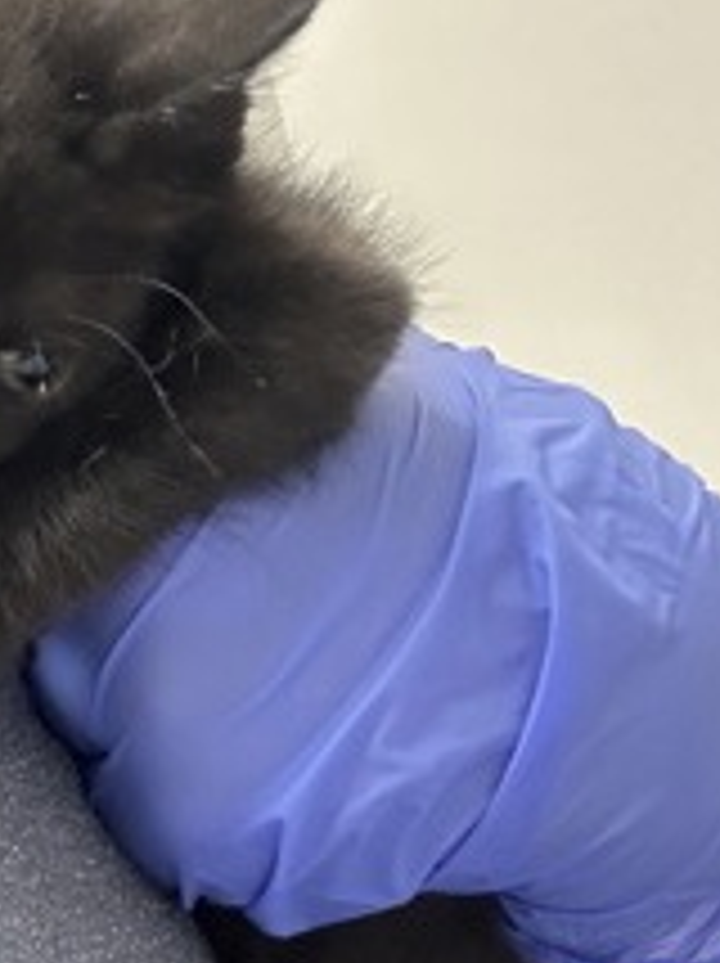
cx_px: 164
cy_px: 508
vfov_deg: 32.7
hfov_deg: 24.4
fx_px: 1640
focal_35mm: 59
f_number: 1.9
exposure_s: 1/60
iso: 200
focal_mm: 2.69
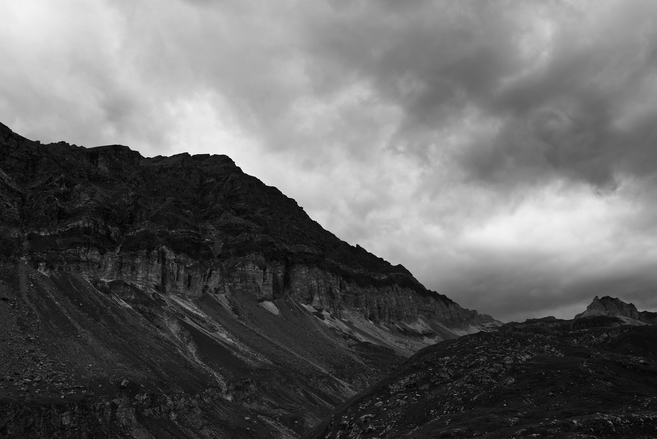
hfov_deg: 46.4
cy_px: 220
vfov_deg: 32.0
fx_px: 767
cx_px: 328
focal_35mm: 42
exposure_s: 1/200
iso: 100
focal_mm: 42
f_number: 9
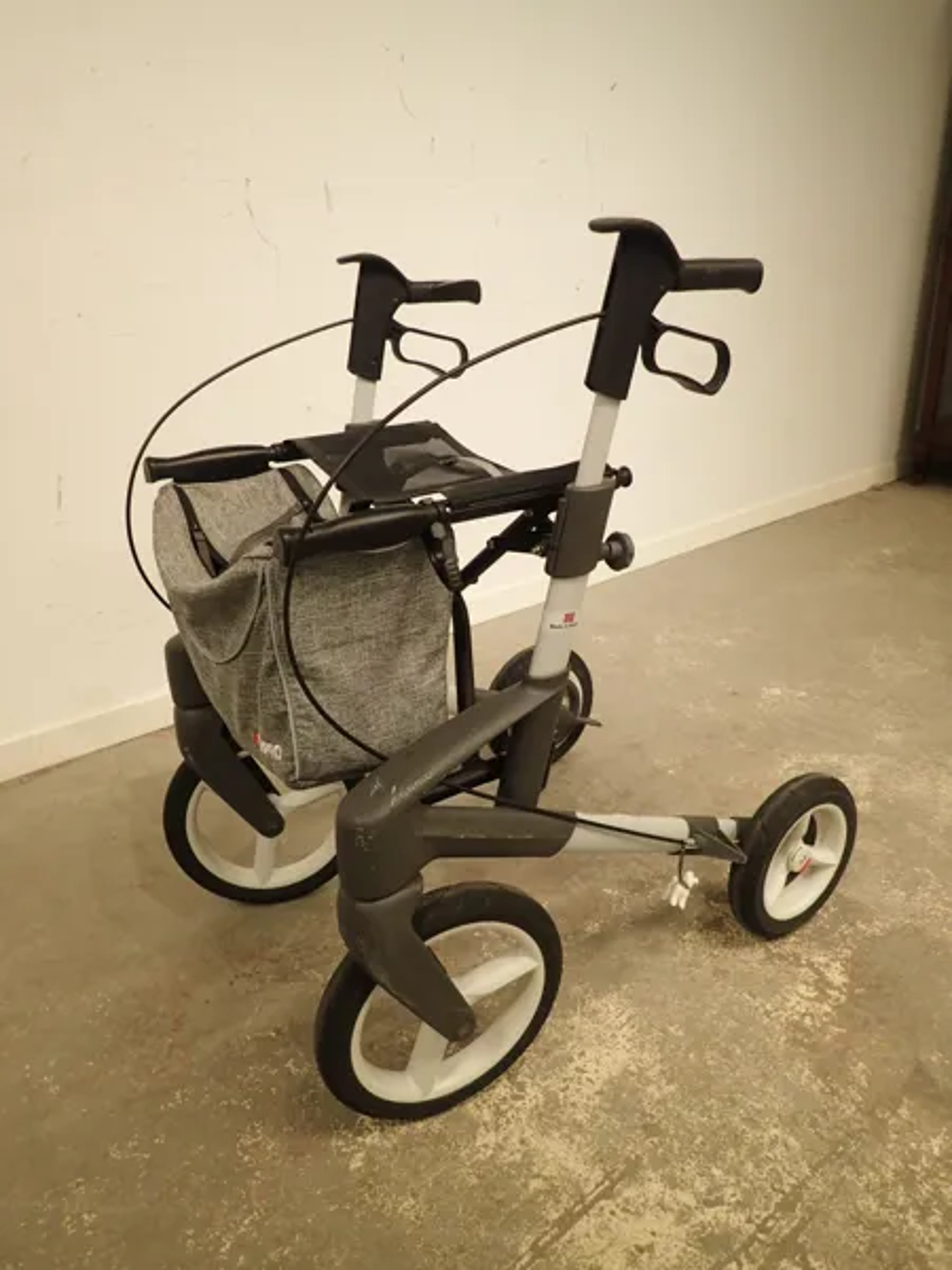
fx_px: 917
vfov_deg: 69.4
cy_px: 635
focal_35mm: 25
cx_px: 476
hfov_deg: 54.9
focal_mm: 4.5
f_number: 2
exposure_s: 1/40
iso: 200
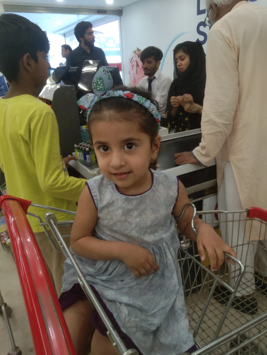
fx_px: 309
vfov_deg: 60.0
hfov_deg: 46.8
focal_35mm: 30
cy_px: 178
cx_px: 134
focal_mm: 3.65
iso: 185
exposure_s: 1/50
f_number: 2.2
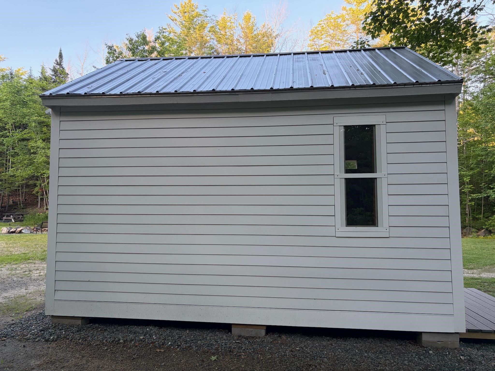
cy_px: 186
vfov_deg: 53.1
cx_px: 248
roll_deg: +0.4
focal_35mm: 26
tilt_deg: +5.3
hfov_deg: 67.3
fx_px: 372
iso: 125
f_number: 1.6
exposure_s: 1/228
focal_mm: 5.96
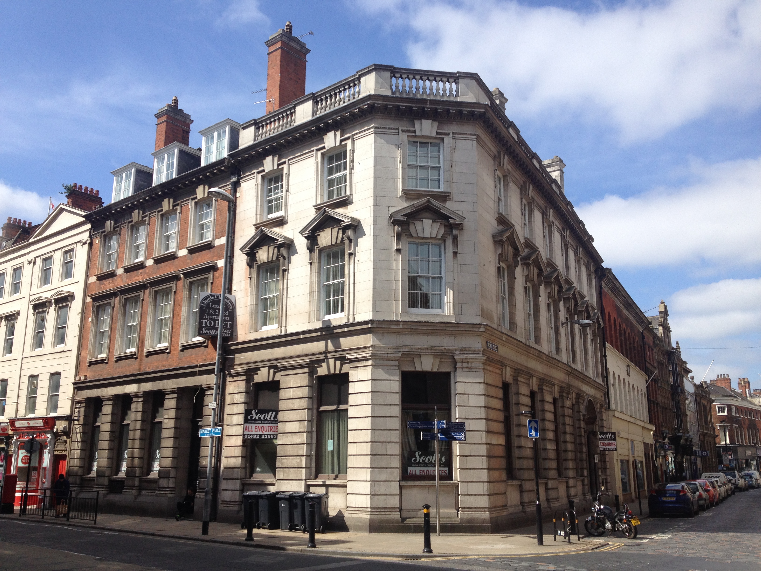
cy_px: 286
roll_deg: -1.5
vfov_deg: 40.7
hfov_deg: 52.6
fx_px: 769
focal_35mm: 35
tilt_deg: +10.7
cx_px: 380
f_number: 2.4
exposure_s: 1/1672
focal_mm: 4.28
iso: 50
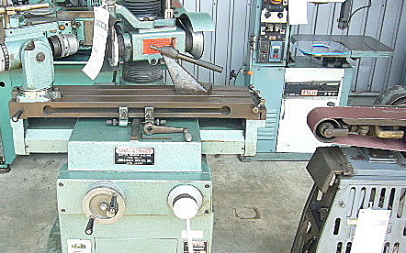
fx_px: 476
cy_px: 164
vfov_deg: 29.7
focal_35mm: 43
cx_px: 143
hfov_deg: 45.7
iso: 80
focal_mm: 4.6
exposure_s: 1/80
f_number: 2.8
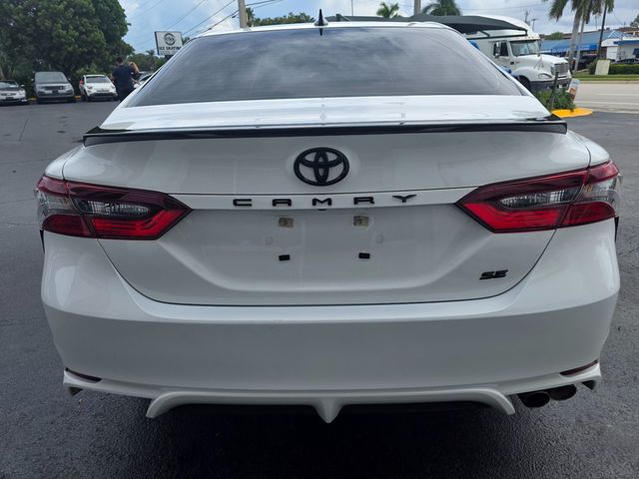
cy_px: 240
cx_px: 320
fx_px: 425
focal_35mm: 23
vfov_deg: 58.9
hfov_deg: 73.9
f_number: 1.7
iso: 80
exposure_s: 1/3109
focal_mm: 6.3
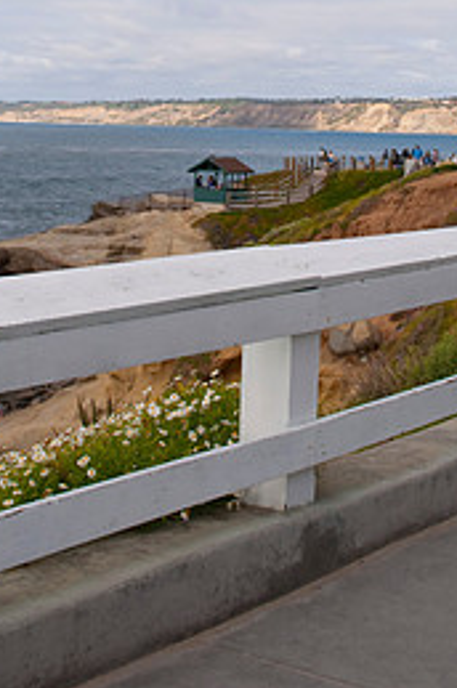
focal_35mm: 73
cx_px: 272
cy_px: 104
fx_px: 1394
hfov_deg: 18.6
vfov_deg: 27.0
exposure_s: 1/1000
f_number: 5.6
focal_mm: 28
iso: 200
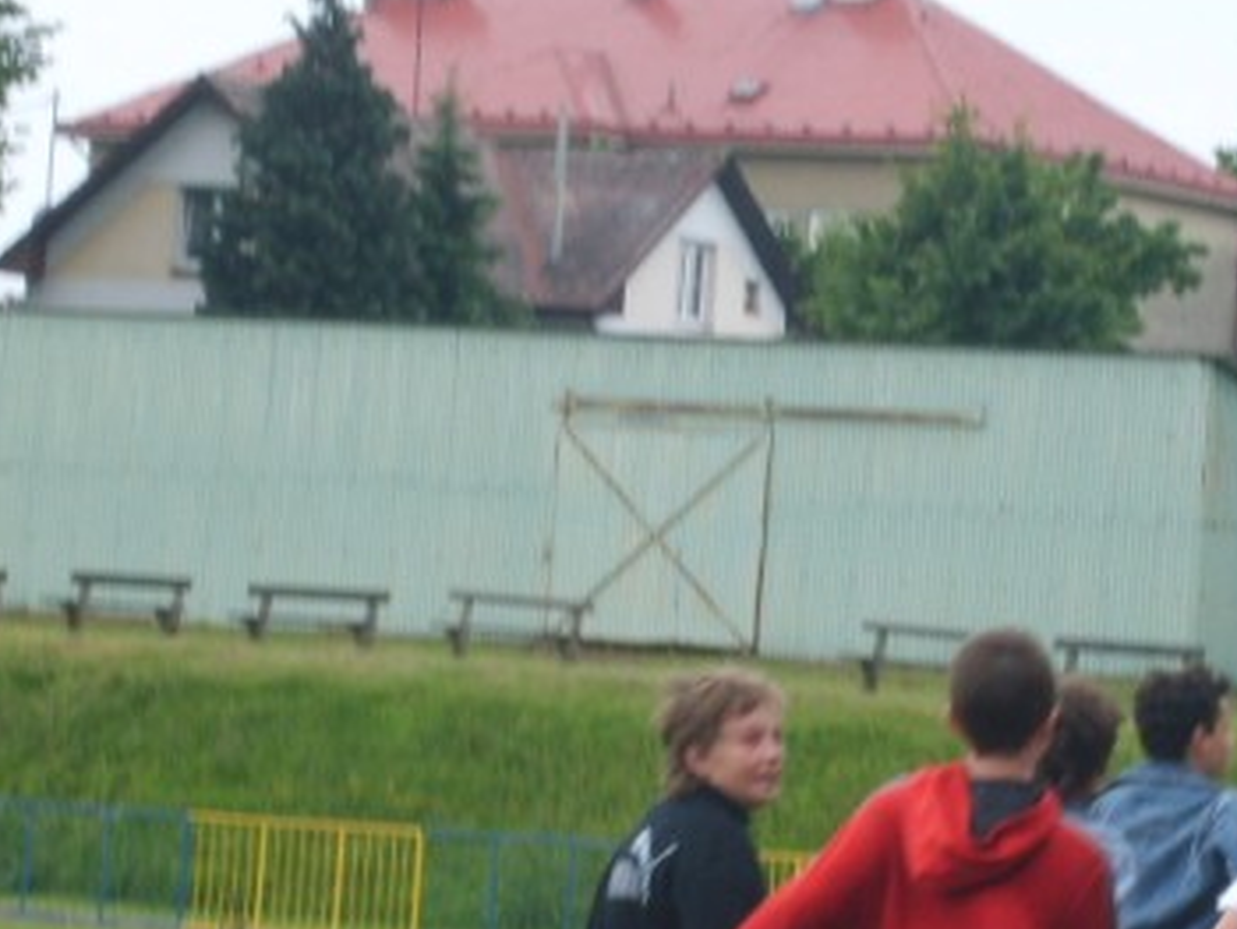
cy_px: 759
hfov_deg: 8.2
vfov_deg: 6.2
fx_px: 8582
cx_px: 951
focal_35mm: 240
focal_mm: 17.4
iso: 50
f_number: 4.9
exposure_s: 1/125
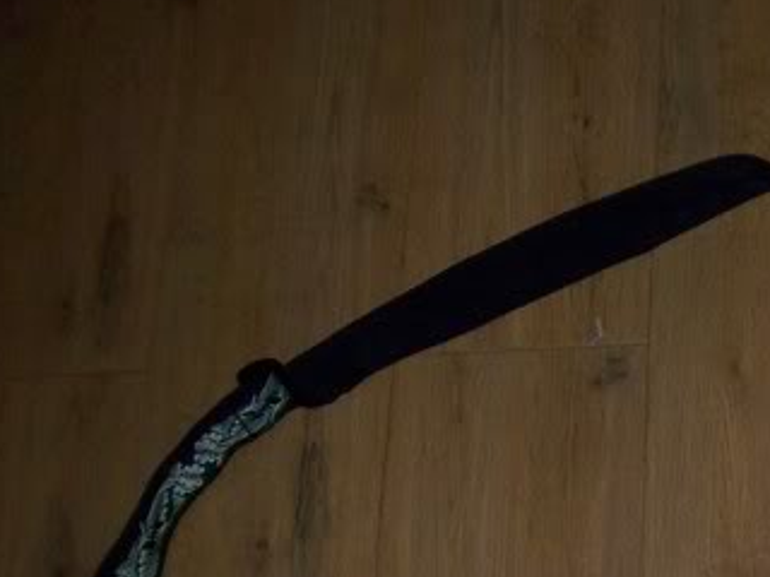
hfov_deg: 19.3
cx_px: 948
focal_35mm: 95
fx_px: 2113
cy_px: 607
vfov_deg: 15.2
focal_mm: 6.3
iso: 200
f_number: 3.9
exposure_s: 1/60
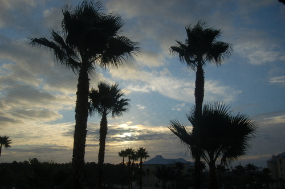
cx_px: 142
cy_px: 94
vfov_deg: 39.9
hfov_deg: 57.3
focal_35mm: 33
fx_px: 261
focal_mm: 22
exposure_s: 1/400
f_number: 7.1
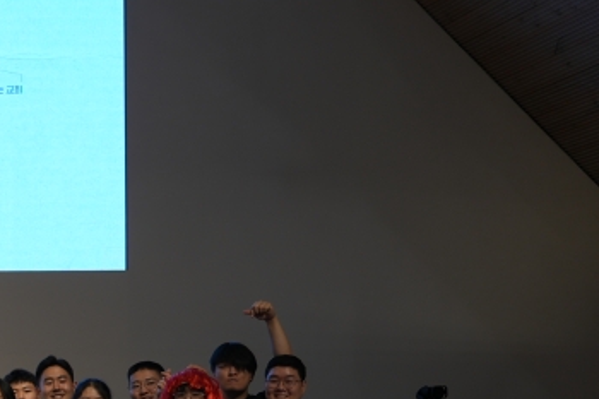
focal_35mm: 120
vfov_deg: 11.1
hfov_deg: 15.2
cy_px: 522
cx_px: -407
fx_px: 1996
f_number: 4
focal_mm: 35
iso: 125
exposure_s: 1/40
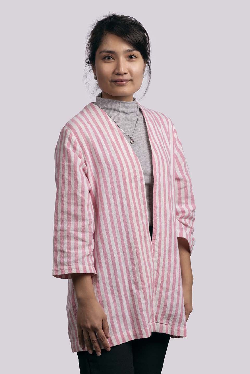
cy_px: 187
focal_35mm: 105
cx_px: 125
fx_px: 1094
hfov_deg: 13.0
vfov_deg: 19.5
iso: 125
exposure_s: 1/250
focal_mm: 105
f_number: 10
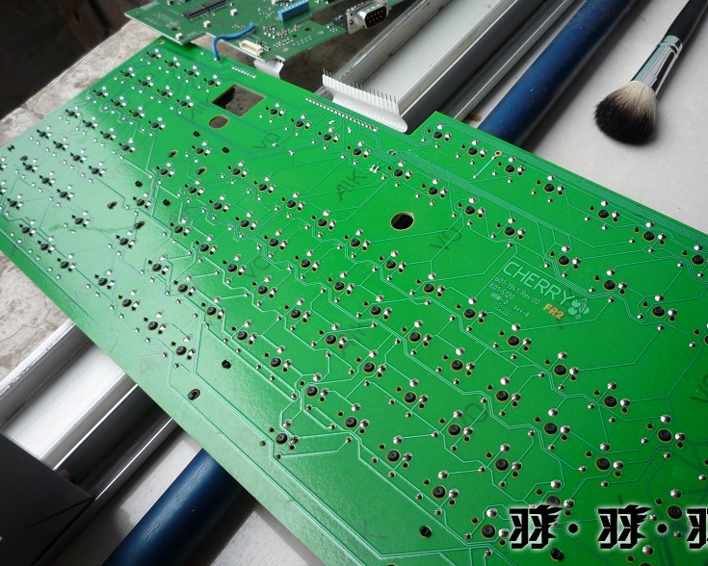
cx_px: 380
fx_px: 712
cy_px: 288
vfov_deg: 43.4
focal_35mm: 34
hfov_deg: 52.8
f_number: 3.3
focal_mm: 5.2
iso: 100
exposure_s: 1/50
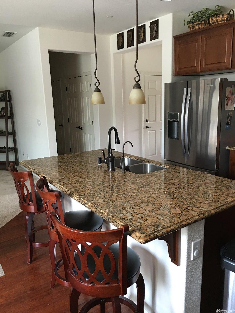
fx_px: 263
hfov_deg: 48.2
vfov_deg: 61.7
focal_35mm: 29
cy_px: 156
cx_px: 118
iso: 80
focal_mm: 4.15
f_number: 2.2
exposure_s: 1/15
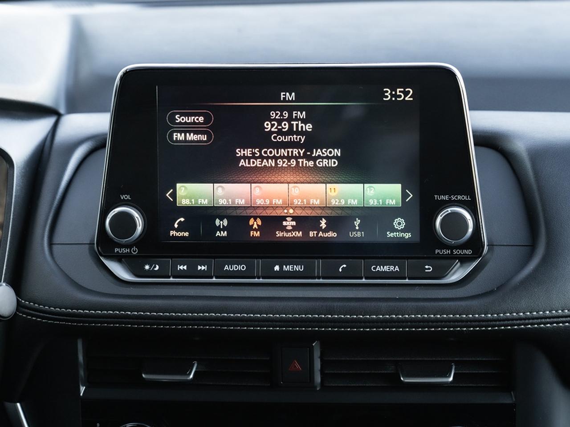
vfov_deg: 15.1
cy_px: 143
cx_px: 294
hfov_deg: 20.1
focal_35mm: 98
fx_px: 1611
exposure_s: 1/60
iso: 800
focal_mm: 66
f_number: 4
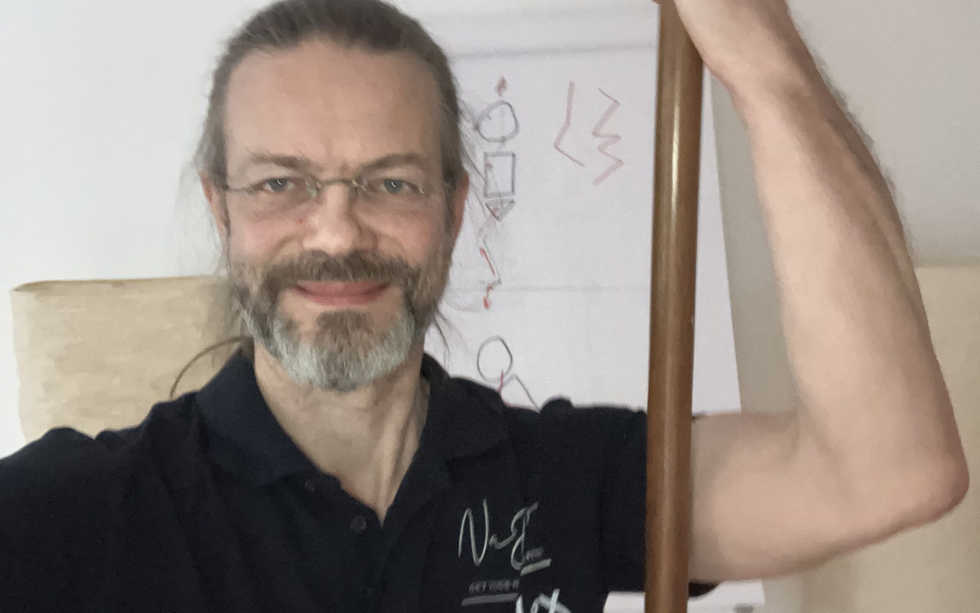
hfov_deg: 56.7
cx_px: 491
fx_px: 908
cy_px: 293
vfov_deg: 37.3
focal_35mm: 34
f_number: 2.2
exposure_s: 1/30
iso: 800
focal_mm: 2.87
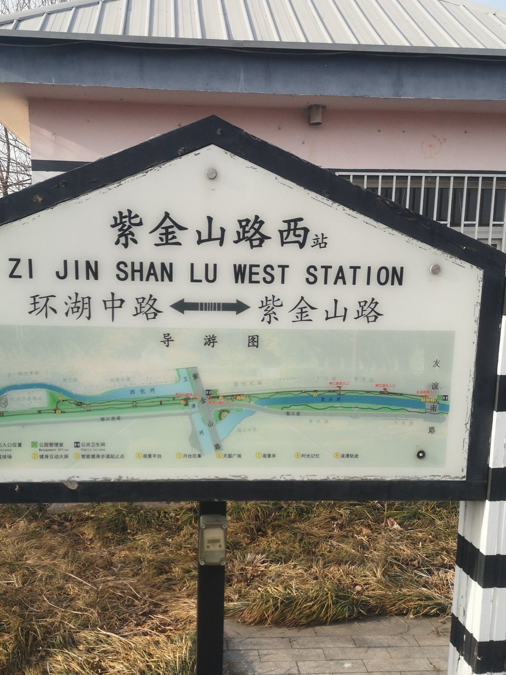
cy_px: 392
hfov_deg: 40.7
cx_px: 230
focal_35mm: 35
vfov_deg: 52.4
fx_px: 682
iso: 50
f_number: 1.8
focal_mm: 3.95
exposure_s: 1/1250
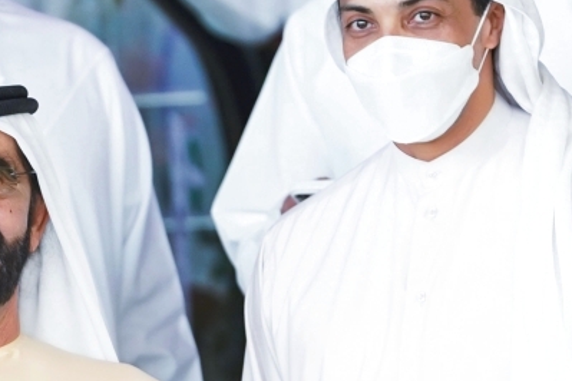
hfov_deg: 3.3
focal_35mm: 626
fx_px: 9946
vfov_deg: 2.2
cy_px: 281
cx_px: 17
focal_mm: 195
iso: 800
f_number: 3.2
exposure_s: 1/320
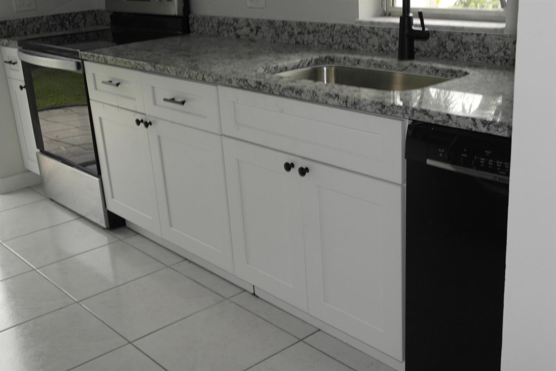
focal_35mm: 43
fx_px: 664
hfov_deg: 45.4
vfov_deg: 31.2
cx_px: 278
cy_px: 186
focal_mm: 28
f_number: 10
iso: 800
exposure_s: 1/125
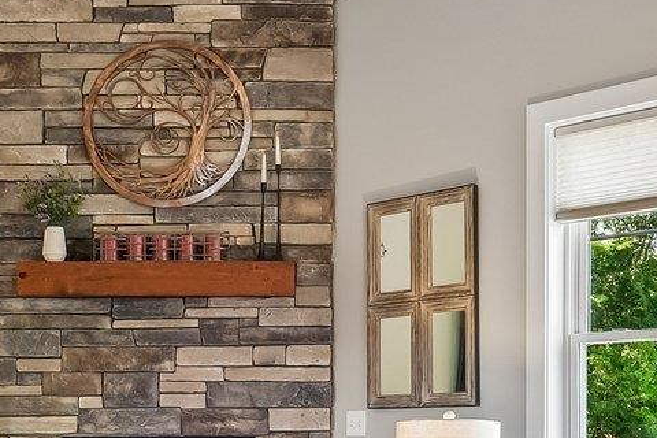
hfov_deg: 31.4
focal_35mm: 64
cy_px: 435
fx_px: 1168
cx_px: 296
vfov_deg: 20.6
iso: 200
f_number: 5.6
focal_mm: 10
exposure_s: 1/7
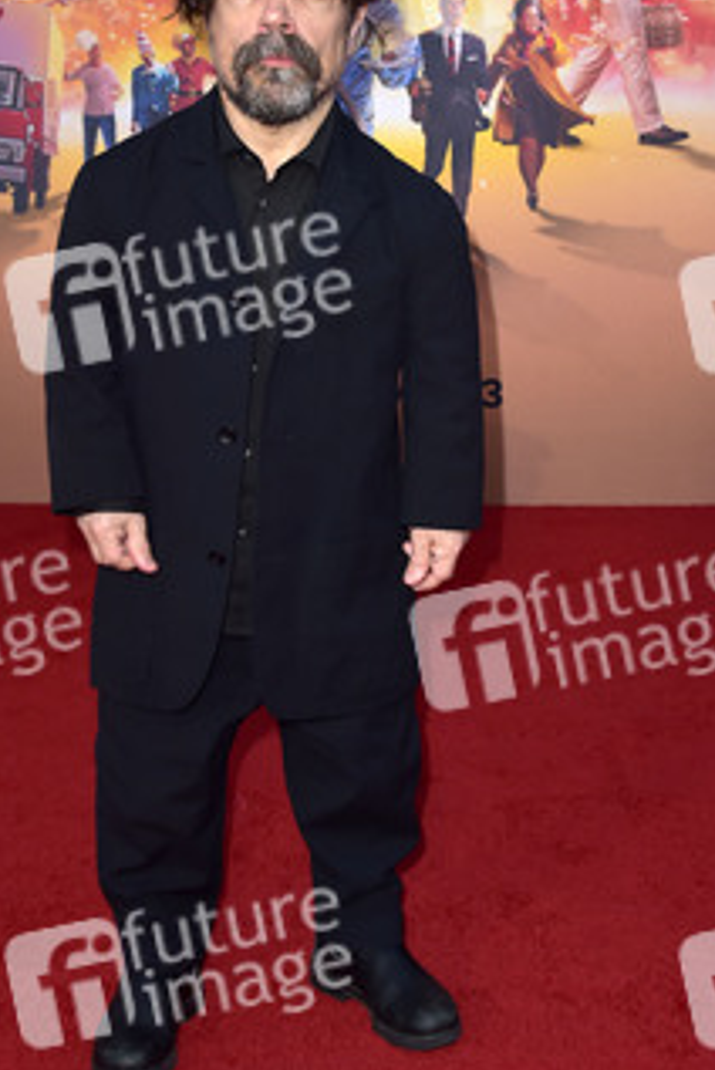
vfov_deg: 31.8
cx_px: 278
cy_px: 462
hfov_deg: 21.6
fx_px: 1873
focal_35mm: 63
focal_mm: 50
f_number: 6.3
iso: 400
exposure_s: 1/250
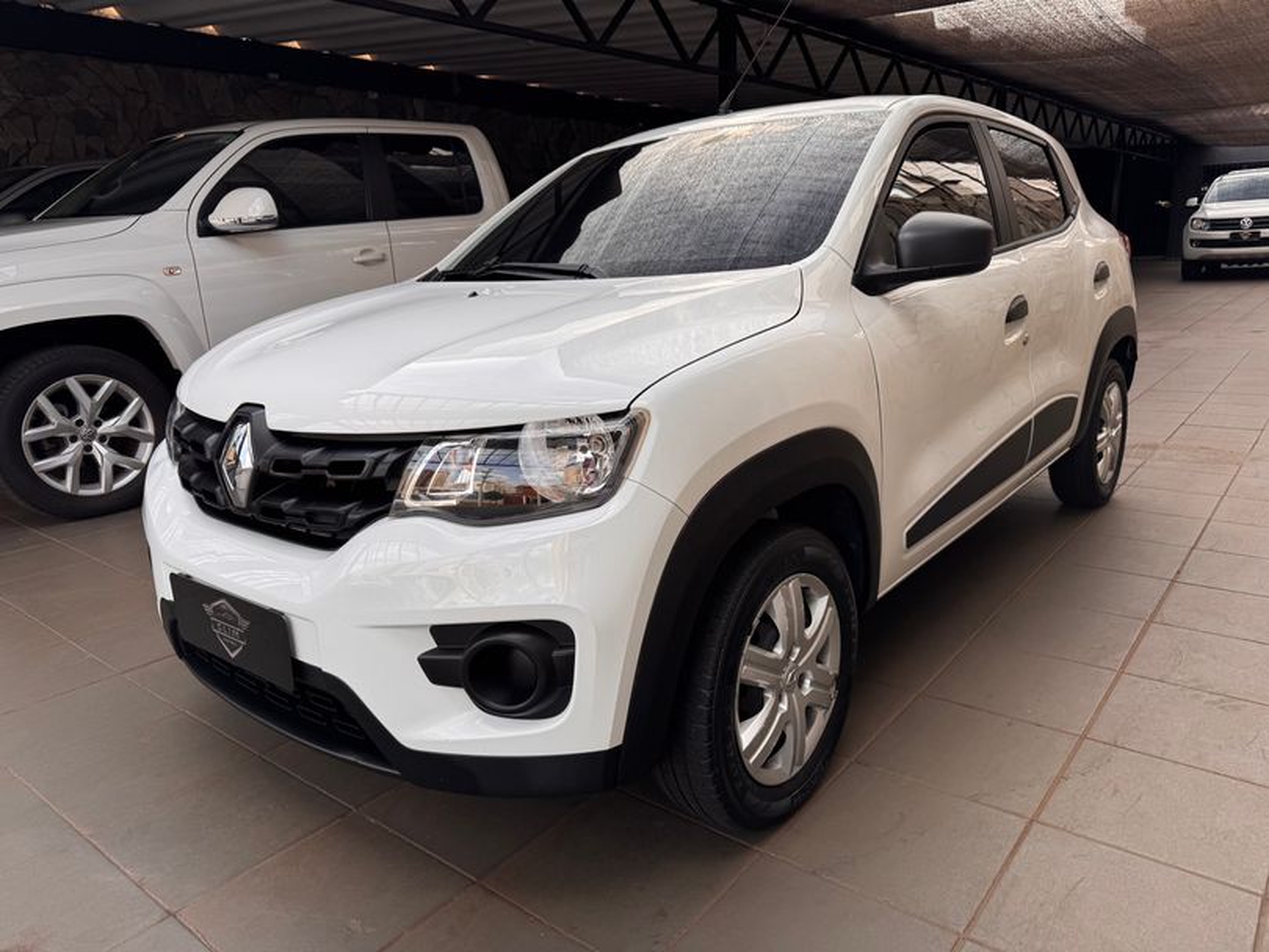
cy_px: 476
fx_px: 880
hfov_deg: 71.6
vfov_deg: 56.8
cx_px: 634
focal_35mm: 24
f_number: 1.78
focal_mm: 6.76
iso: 80
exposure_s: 1/888
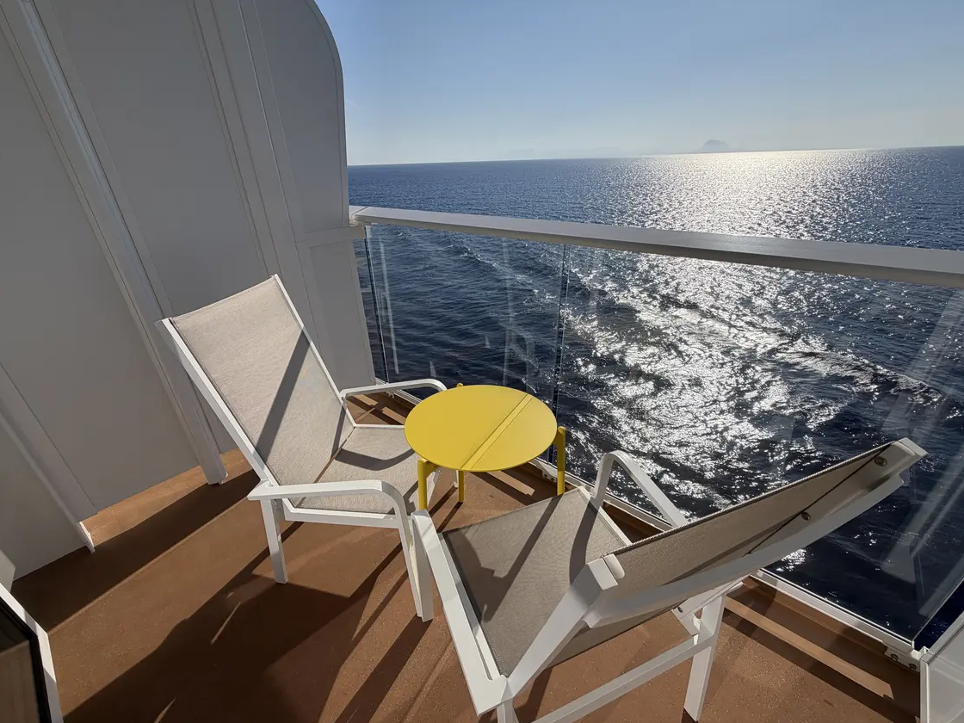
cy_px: 384
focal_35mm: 15
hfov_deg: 98.2
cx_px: 477
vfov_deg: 81.7
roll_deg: +2.4
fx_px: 418
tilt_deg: -28.2
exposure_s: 1/2976
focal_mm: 2.22
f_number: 2.2
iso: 25
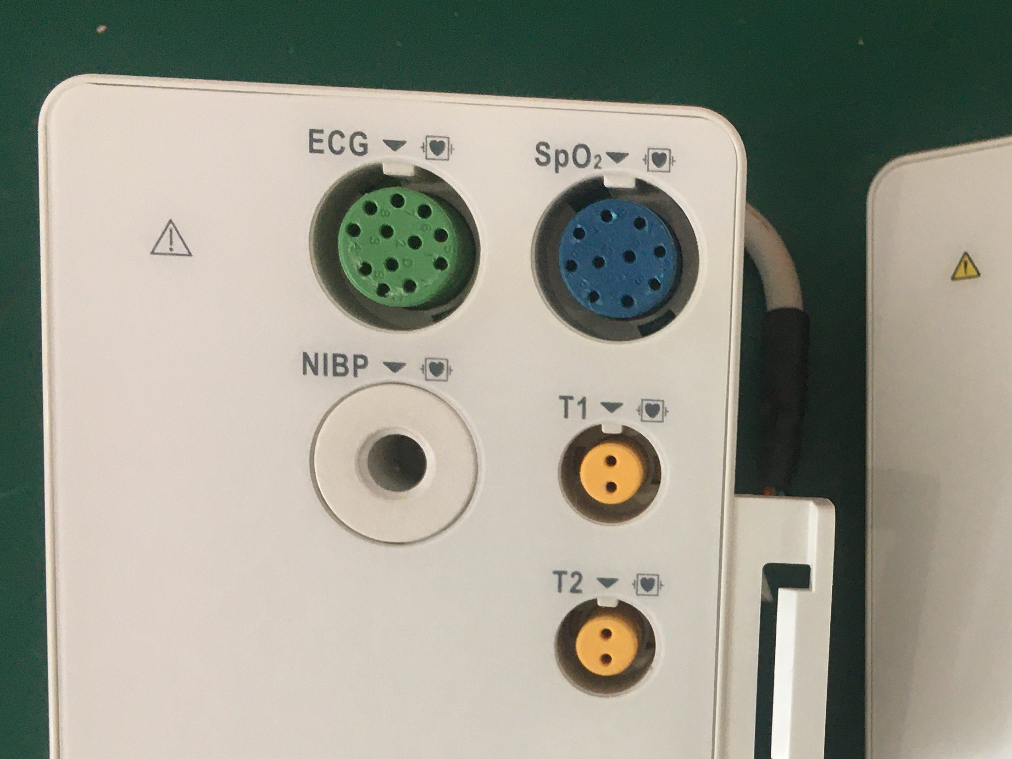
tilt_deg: -79.2
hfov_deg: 34.9
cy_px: 563
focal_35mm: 53
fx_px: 1550
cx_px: 828
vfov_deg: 27.2
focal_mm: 4.15
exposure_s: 1/33
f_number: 2.2
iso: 40
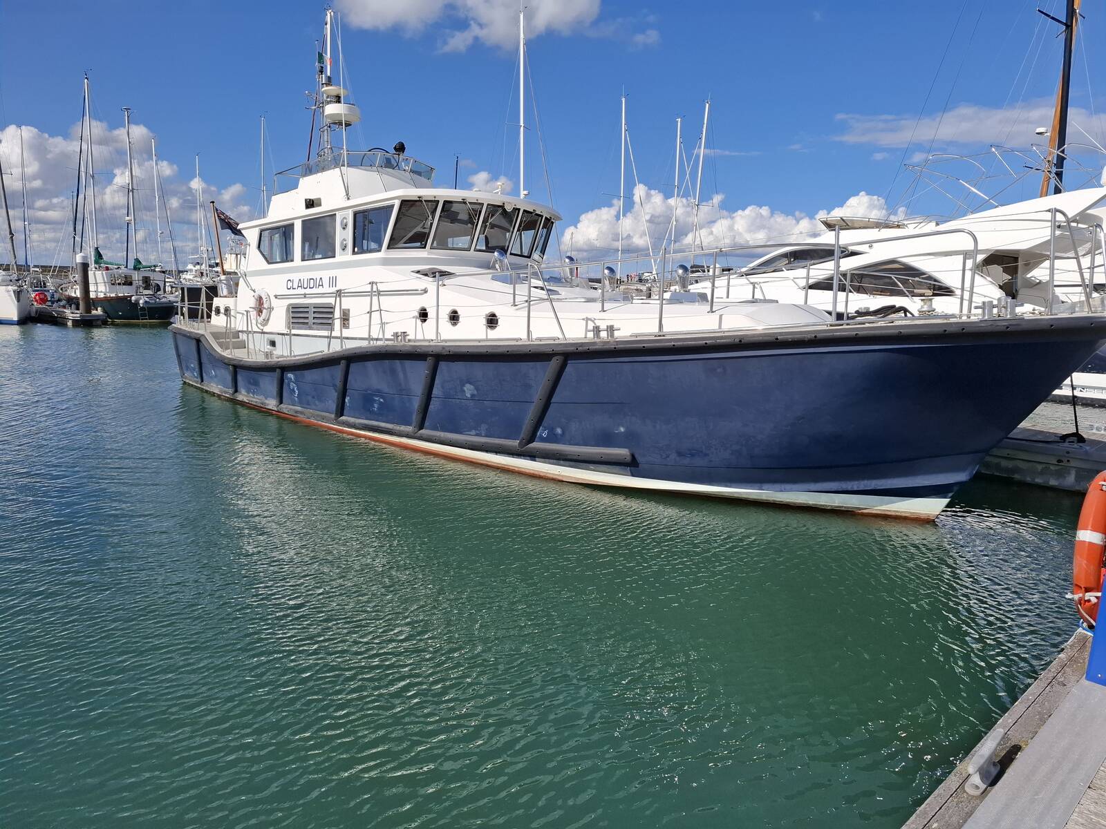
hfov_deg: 73.9
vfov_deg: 58.9
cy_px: 414
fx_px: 735
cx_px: 553
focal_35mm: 23
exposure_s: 1/4762
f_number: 1.8
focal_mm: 5.54
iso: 50
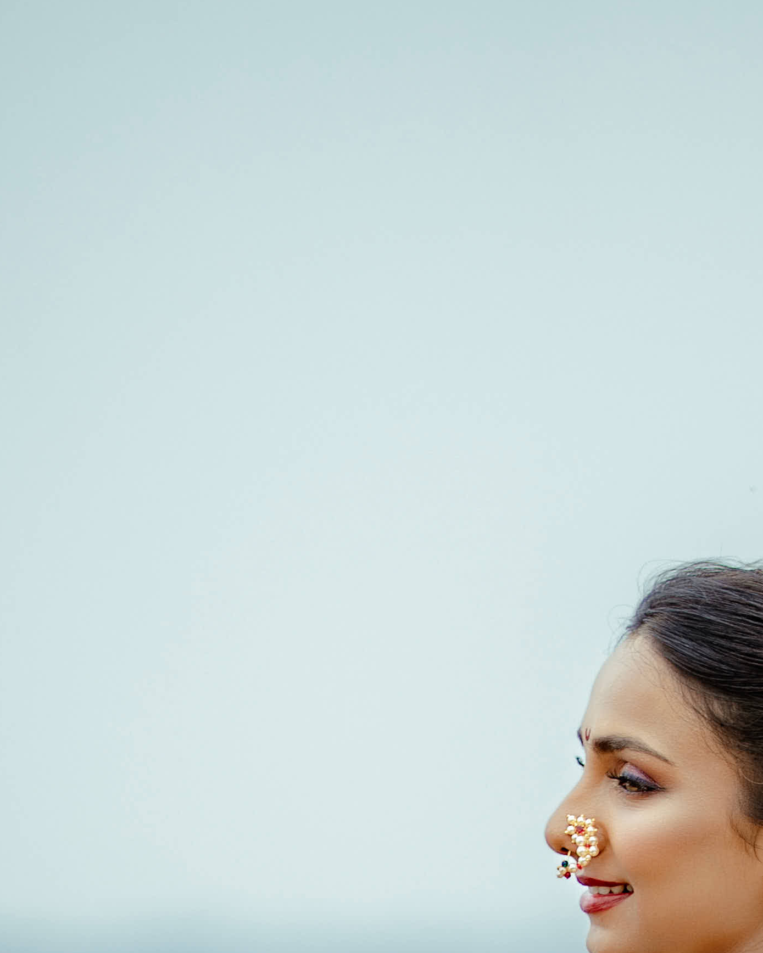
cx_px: 547
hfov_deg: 4.8
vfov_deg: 5.9
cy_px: 1386
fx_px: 9088
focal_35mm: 322
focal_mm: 85
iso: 64
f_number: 1.4
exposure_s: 1/800
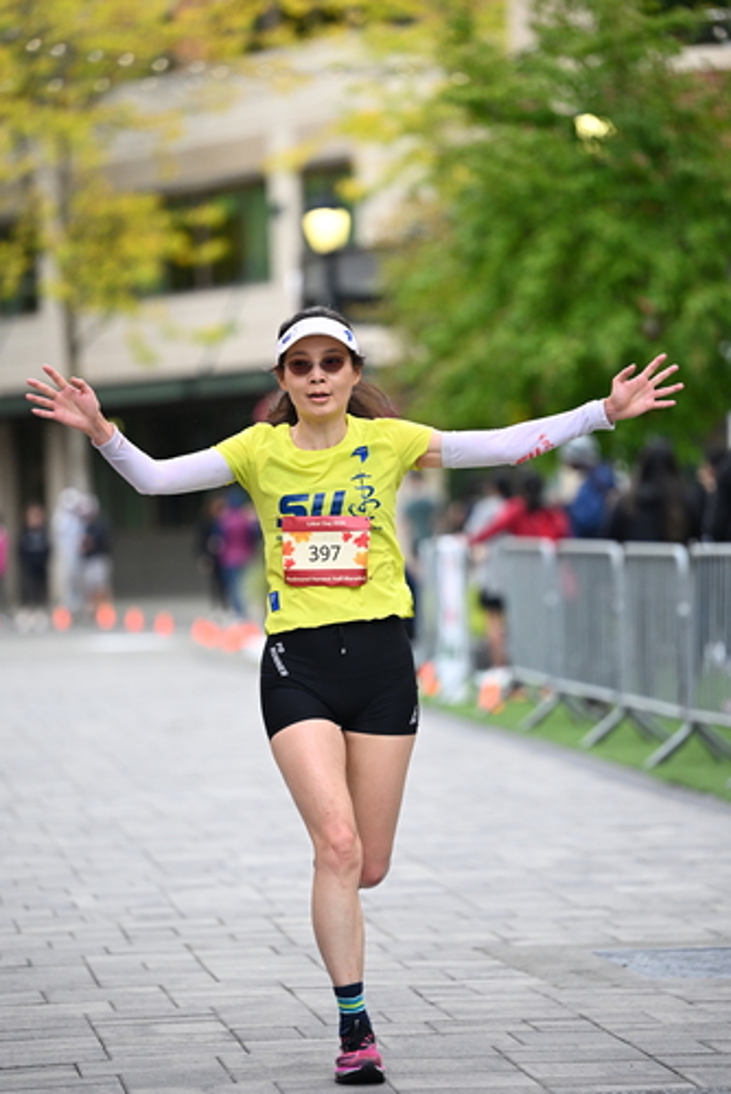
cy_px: 543
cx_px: 351
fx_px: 5018
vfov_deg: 12.4
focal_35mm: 165
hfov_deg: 8.3
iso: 1000
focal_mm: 150
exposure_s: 1/1600
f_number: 2.8
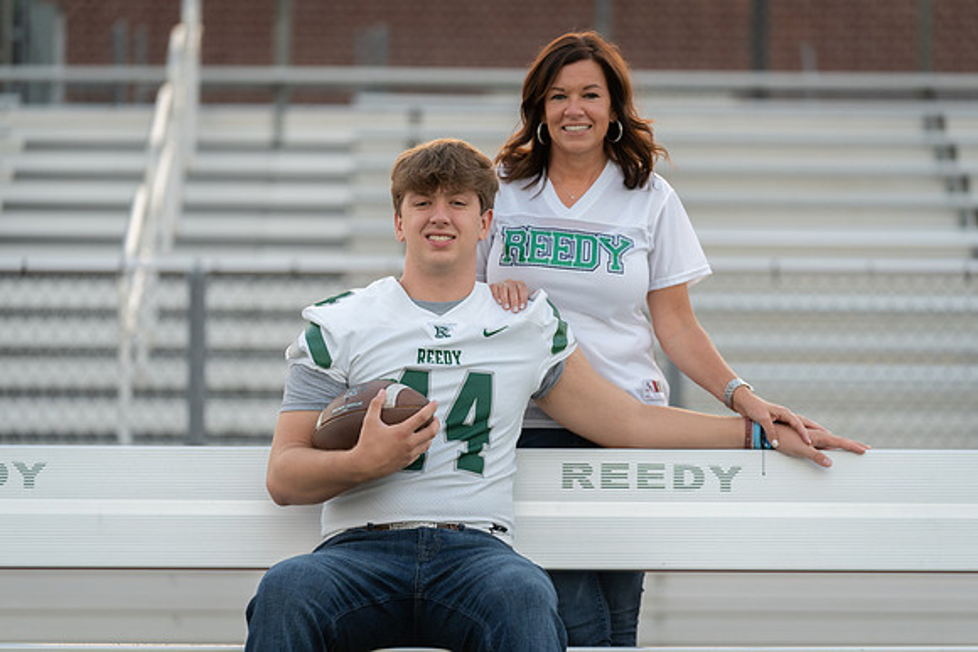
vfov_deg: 8.2
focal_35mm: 167
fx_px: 4550
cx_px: 489
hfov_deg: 12.3
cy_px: 326
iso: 400
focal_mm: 165
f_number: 2.8
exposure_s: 1/320
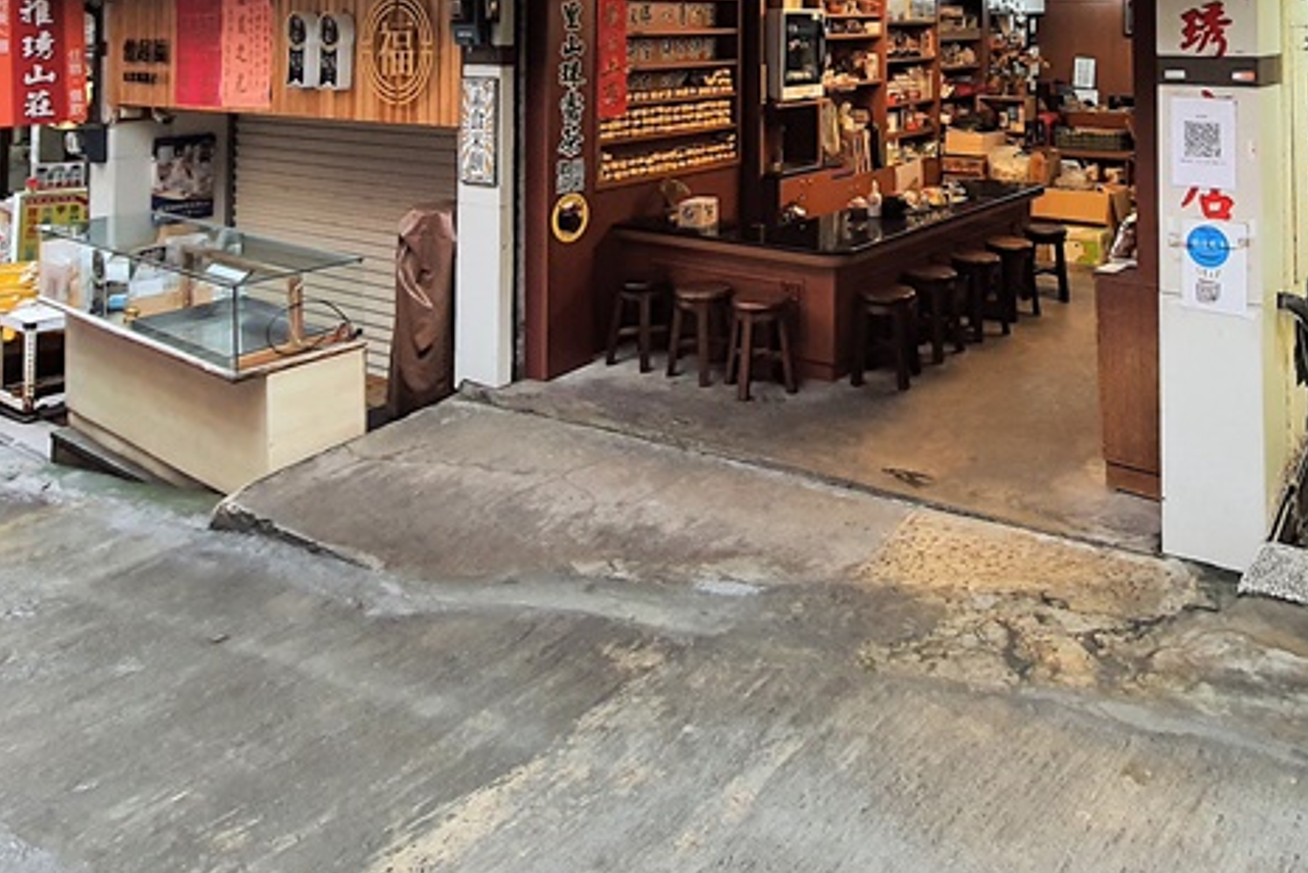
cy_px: -14
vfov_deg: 39.3
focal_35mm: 29
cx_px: 862
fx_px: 1054
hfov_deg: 62.2
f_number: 2.2
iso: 100
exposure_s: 1/60
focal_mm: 1.74
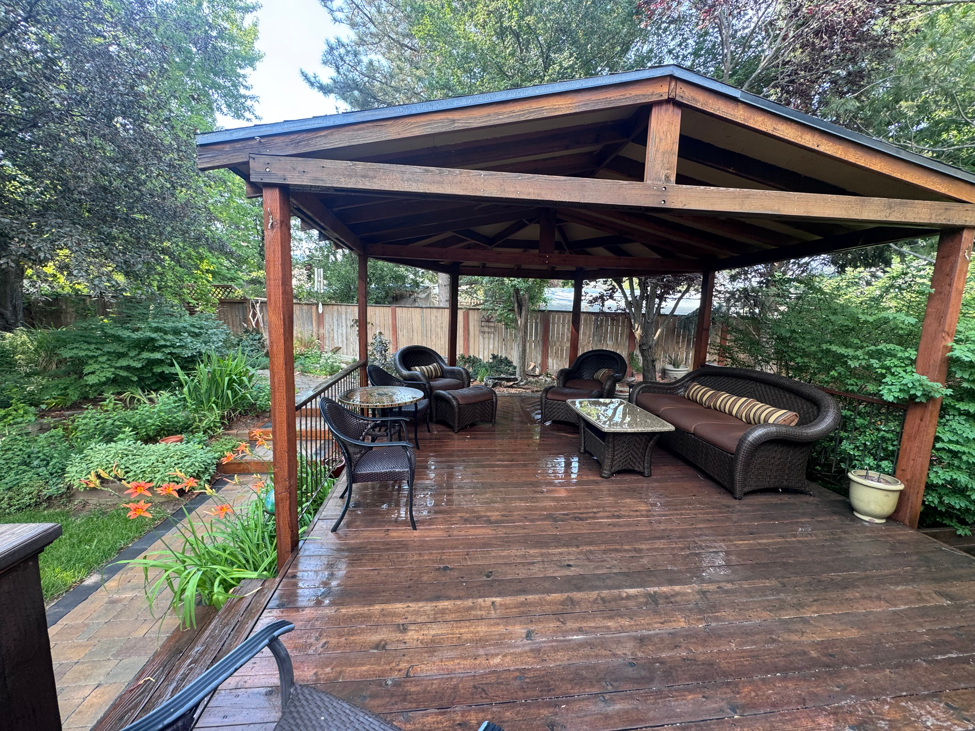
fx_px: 394
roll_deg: -1.6
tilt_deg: -7.5
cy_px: 366
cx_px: 488
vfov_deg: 85.7
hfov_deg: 102.1
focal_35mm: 14
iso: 64
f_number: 2.2
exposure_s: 1/99
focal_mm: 2.22
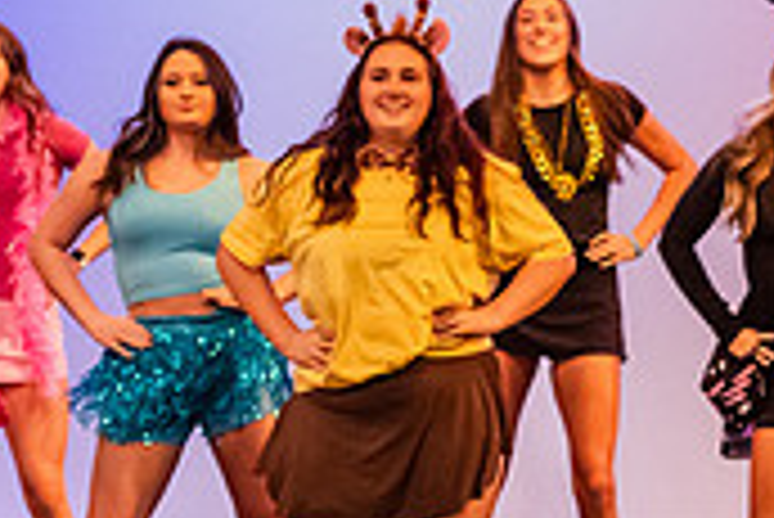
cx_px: 1026
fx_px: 7251
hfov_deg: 6.1
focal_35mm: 337
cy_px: 106
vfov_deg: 4.1
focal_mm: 100
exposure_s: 1/320
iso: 4000
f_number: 3.2
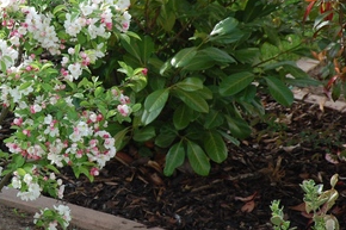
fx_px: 3132
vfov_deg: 4.2
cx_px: -4
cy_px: 113
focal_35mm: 326
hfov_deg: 6.3
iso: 400
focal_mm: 105
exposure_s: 1/400
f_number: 5.6
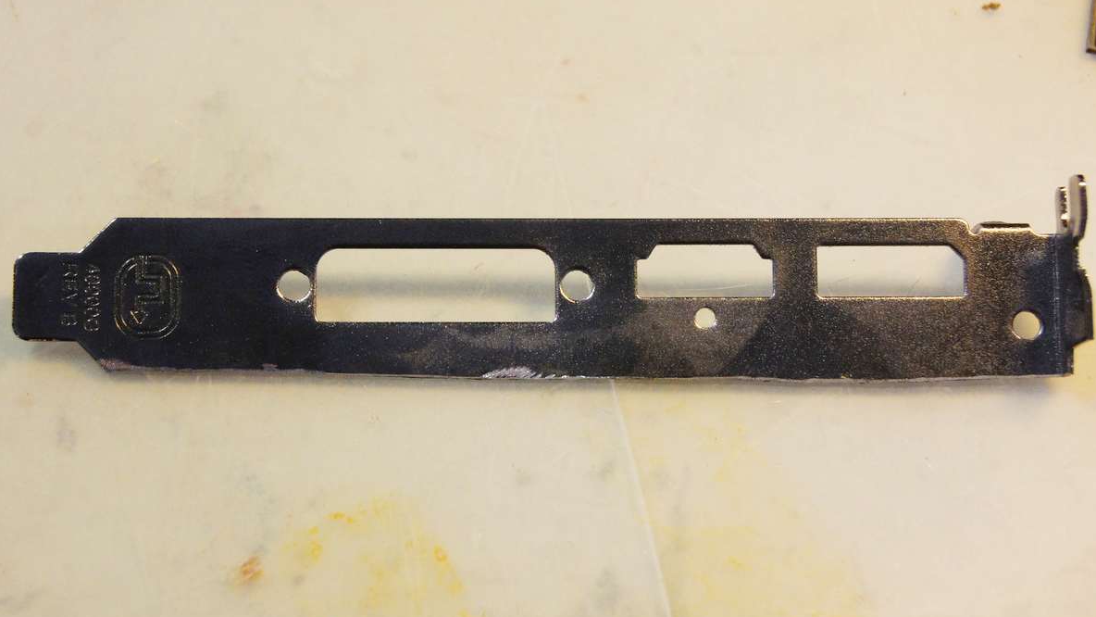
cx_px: 553
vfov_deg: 13.8
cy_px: 274
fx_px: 2544
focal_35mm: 88
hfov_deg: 24.3
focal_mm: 55
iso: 1600
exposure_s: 1/50
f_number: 11
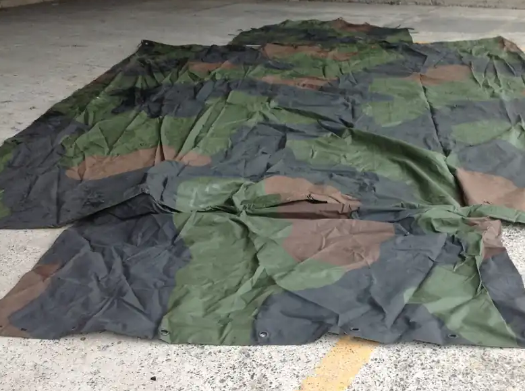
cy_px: 189
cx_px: 304
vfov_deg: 32.1
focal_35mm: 45
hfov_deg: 42.0
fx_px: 681
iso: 80
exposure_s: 1/60
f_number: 2.4
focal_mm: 4.28
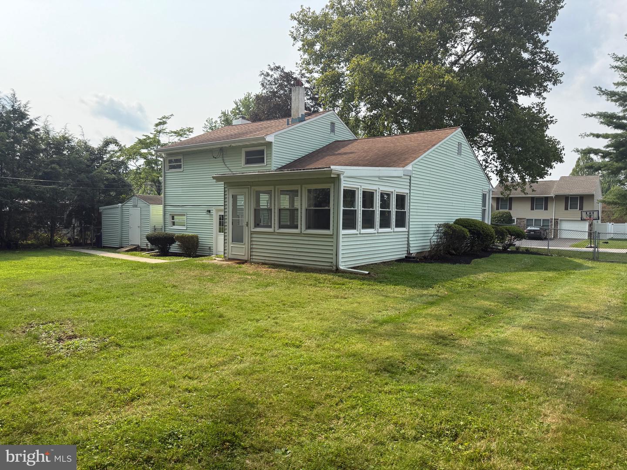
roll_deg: -1.5
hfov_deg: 71.6
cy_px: 235
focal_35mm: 24
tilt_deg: -1.7
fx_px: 435
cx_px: 314
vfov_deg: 56.8
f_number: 1.78
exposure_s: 1/3145
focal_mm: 6.76
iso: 100
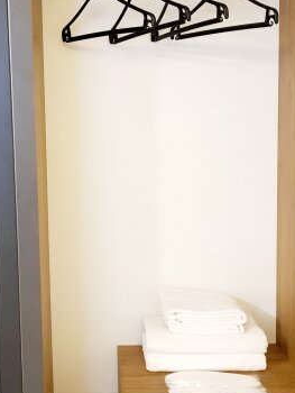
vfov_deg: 33.7
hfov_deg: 25.2
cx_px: 57
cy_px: 176
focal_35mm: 57
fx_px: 647
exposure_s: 1/25
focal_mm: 4.32
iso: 320
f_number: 1.5
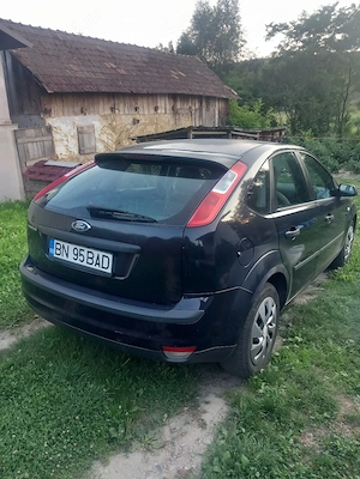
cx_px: 180
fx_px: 374
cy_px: 240
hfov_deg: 51.4
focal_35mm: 27
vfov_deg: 65.3
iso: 80
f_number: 1.8
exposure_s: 1/50
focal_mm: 4
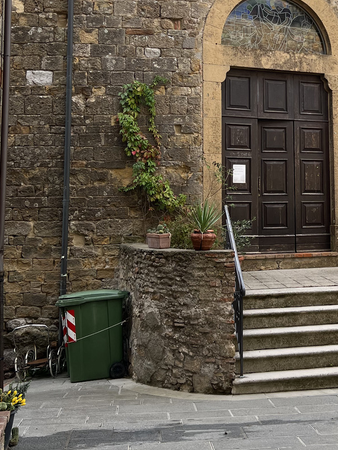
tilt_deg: +7.3
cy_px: 145
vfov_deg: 36.4
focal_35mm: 52
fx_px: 677
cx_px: 296
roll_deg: +0.7
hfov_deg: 27.2
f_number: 1.5
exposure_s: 1/1147
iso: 50
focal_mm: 5.7
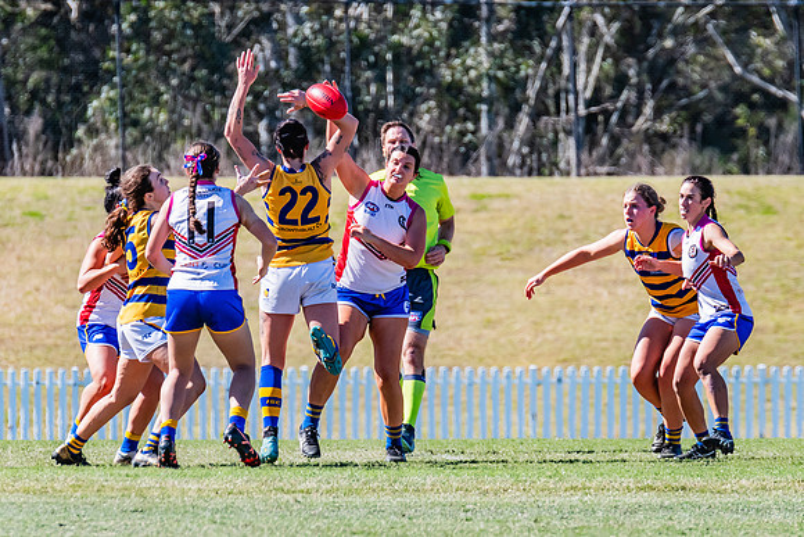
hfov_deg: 3.3
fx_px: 14156
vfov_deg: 2.2
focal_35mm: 634
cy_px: 232
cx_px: 374
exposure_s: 1/1600
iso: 800
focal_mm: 420
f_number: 8
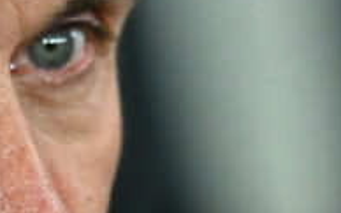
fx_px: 23452
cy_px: 130
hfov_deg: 0.8
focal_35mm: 2525
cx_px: -102
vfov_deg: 0.5
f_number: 4
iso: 3200
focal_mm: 400
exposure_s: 1/1000
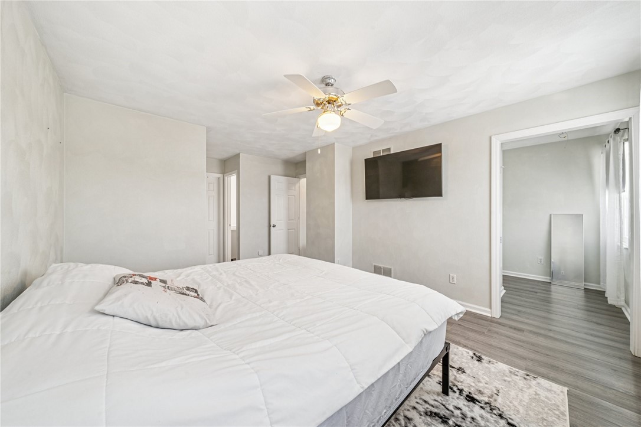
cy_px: 214
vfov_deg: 89.9
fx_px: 214
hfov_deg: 112.6
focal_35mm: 12
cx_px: 320
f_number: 11
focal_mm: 12
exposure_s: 2.5
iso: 50
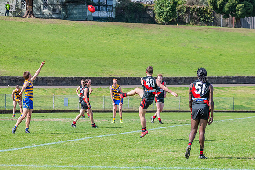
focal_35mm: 190
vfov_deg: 7.2
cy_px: 89
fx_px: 1343
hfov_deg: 10.8
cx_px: 142
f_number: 7.1
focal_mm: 170
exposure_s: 1/1600
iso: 800
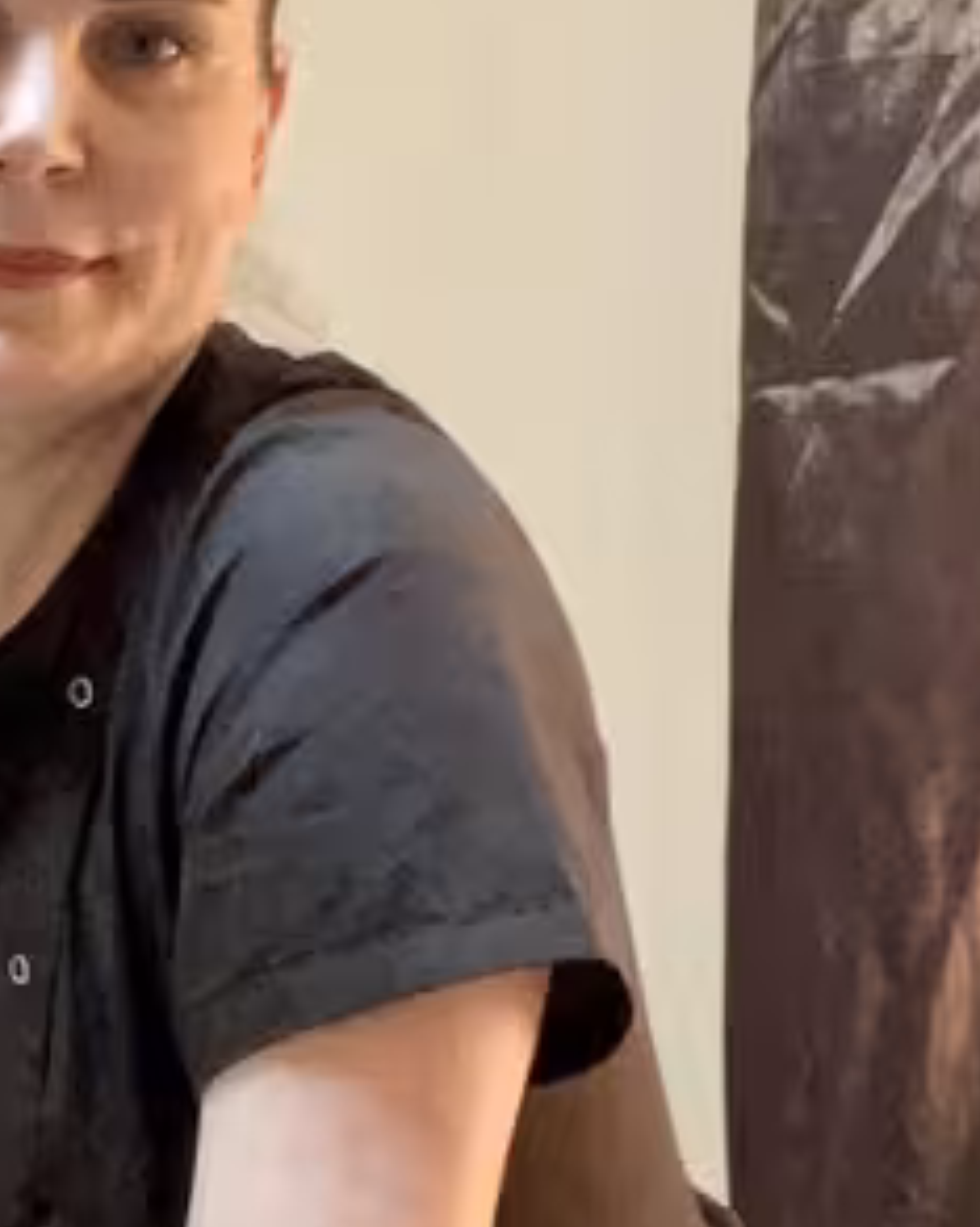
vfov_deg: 19.6
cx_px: -456
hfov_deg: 14.9
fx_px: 3484
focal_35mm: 96
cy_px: 1093
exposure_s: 1/50
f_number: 2.2
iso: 320
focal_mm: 2.71
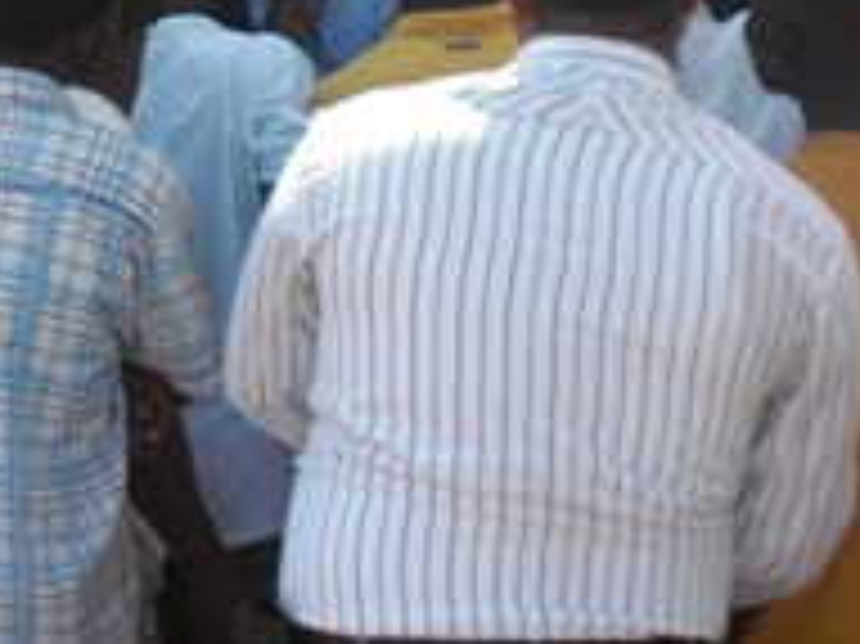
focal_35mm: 89
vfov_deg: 16.2
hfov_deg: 20.9
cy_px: -14
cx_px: -95
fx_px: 2210
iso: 64
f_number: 3.1
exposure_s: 1/400
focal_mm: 6.3
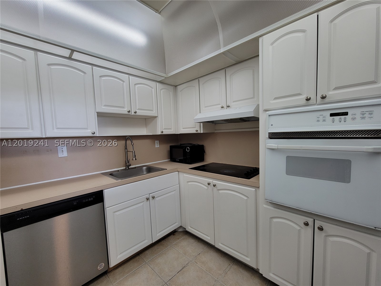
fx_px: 143
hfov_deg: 106.2
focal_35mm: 13
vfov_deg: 89.9
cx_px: 190
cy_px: 143
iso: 100
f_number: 2.2
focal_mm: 2.2
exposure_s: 1/60
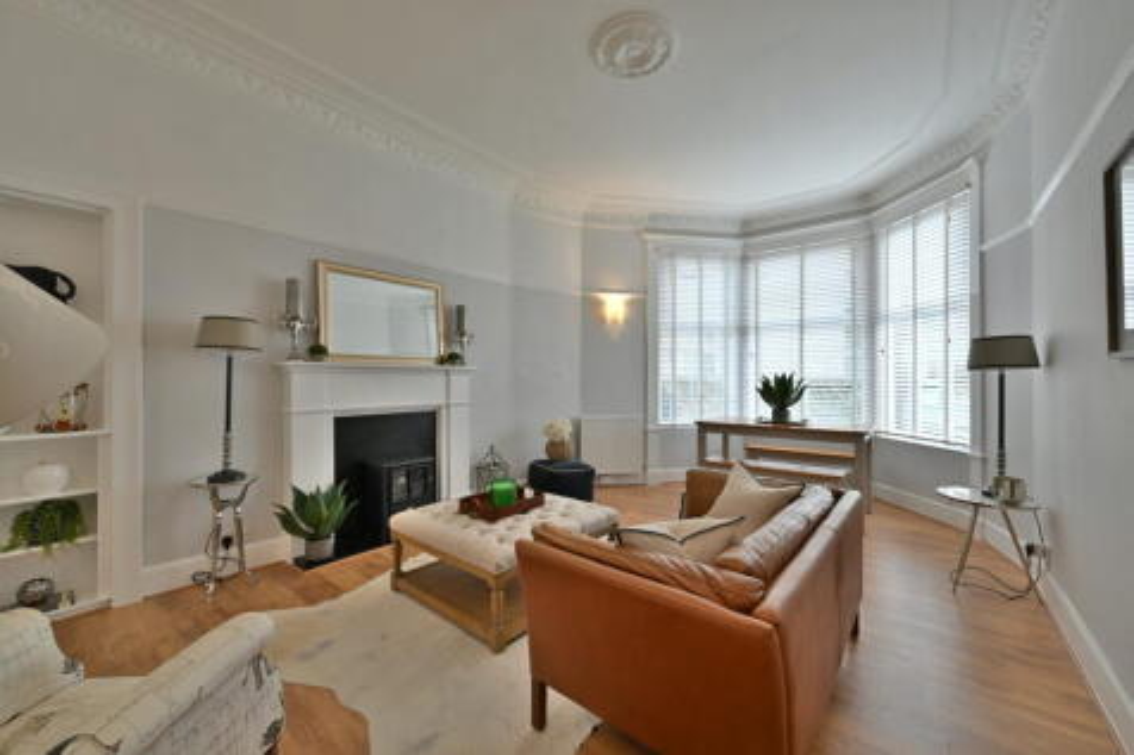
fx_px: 441
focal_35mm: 14
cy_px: 378
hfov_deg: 104.3
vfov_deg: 81.2
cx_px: 567
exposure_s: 1/2.5
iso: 125
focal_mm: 14
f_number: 10
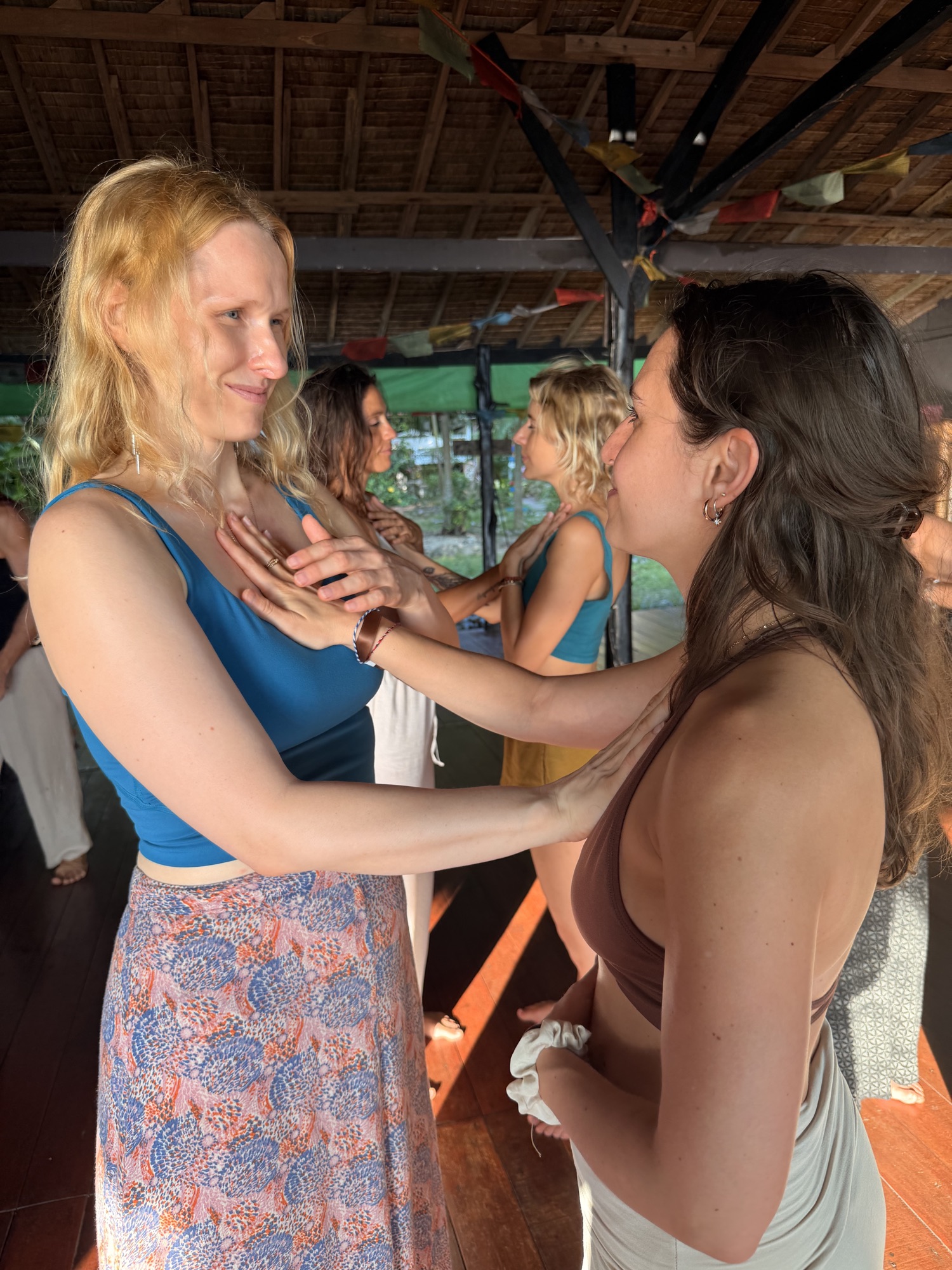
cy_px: 635
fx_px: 880
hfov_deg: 56.8
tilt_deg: -9.8
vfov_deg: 71.6
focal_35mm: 24
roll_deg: +2.2
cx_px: 476
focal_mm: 6.76
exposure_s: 1/121
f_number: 1.78
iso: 64
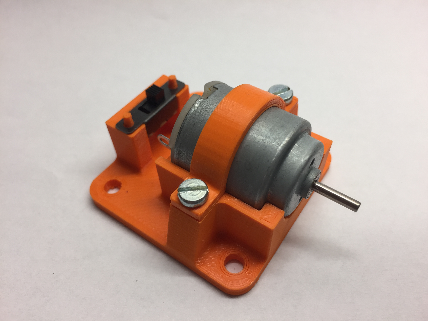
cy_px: 160
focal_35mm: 29
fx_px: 359
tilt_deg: -48.8
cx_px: 214
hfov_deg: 61.7
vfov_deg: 48.2
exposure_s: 1/50
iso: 40
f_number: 2.2
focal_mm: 4.15
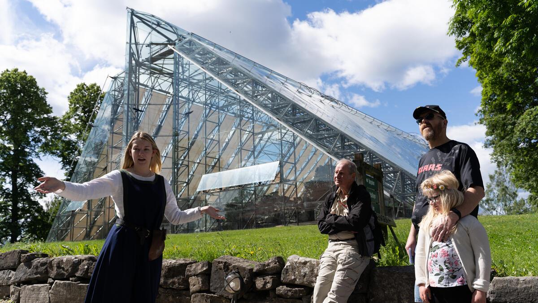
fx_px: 418
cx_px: 269
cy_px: 152
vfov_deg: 39.8
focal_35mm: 29
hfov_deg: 65.5
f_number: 4
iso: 100
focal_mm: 28
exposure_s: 1/1000
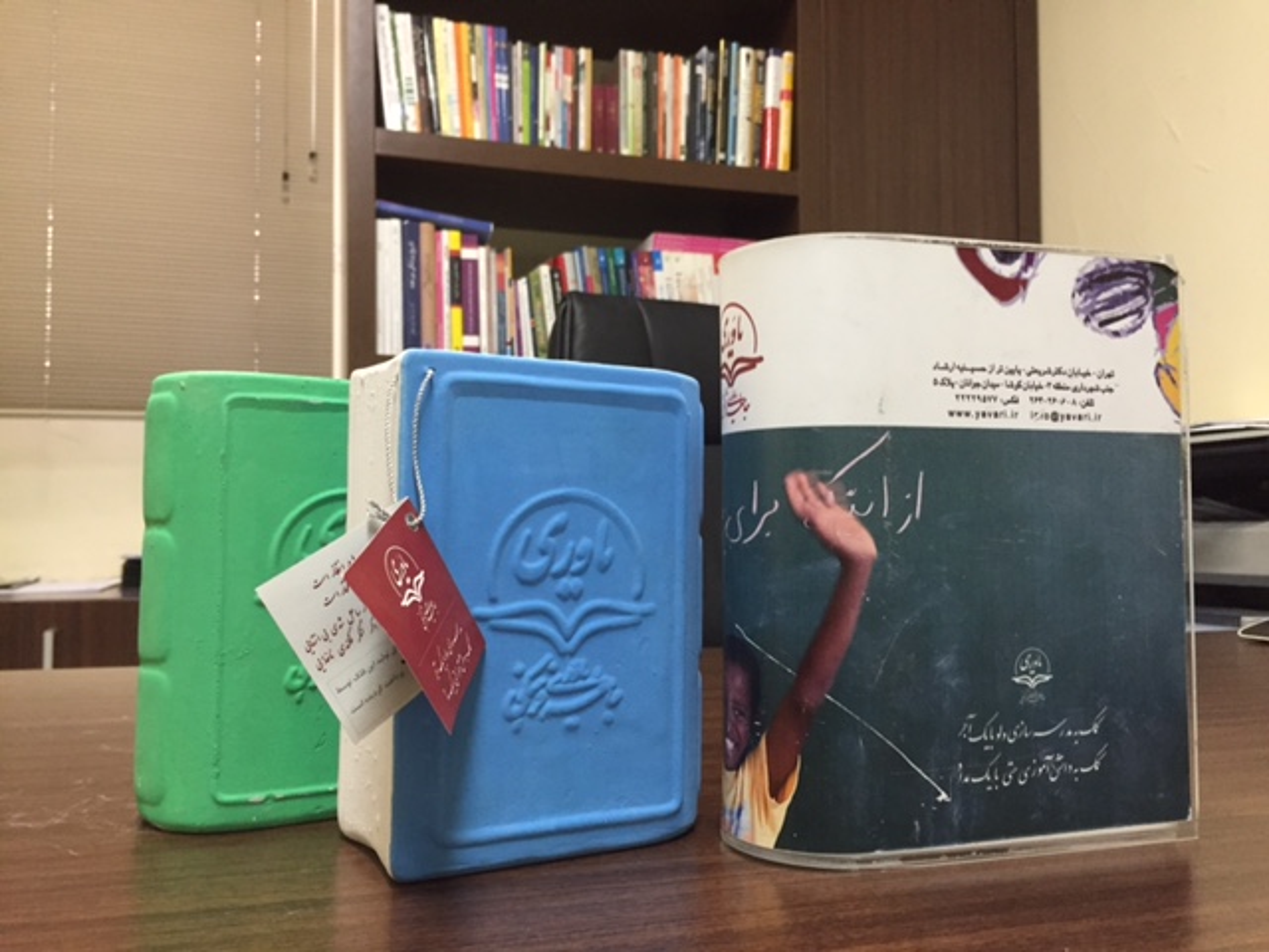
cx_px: 634
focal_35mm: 29
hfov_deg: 61.7
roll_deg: +0.4
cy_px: 476
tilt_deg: +1.7
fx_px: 1063
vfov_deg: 48.2
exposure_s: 1/33
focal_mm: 4.15
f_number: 2.2
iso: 250
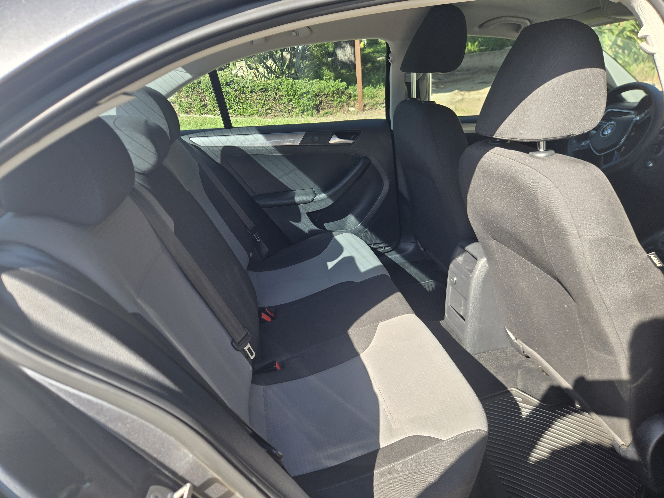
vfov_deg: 58.9
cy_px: 249
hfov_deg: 73.9
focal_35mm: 23
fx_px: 441
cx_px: 332
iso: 25
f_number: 1.8
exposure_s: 1/336
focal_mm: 5.4
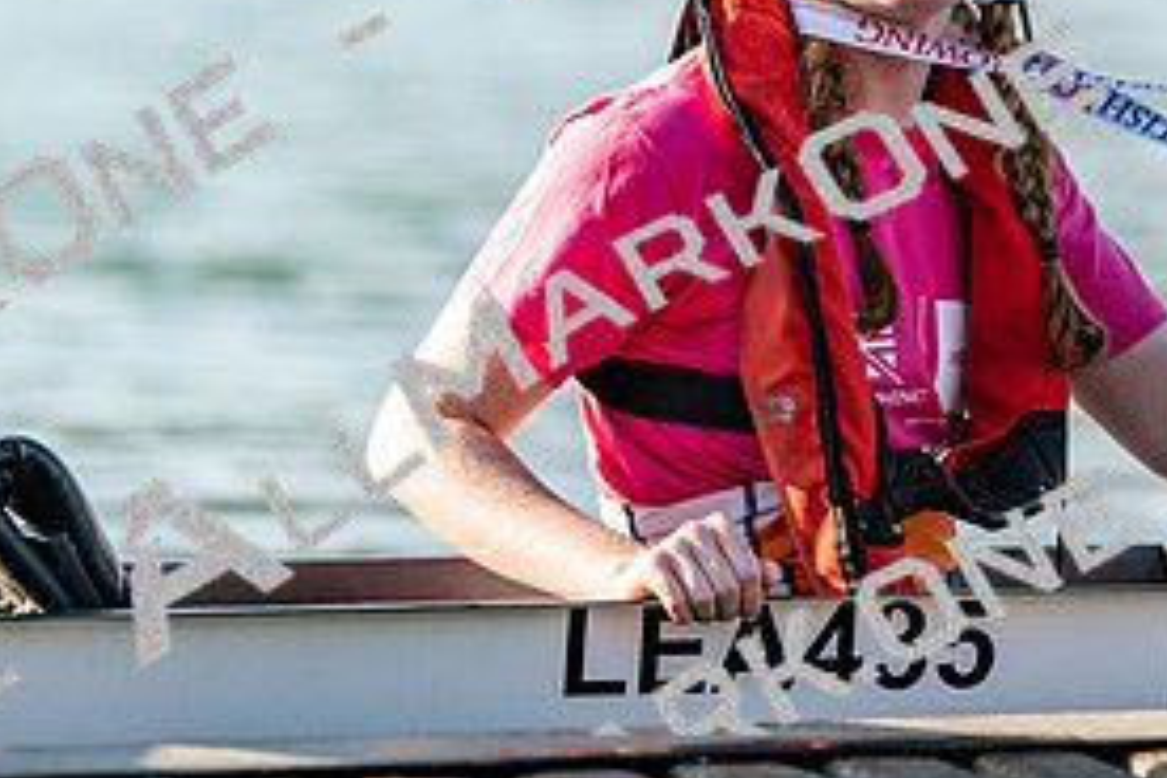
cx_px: 981
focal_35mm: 284
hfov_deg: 7.2
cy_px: 11
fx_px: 9206
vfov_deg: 4.8
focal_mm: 135
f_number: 1.8
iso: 64
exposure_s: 1/2000
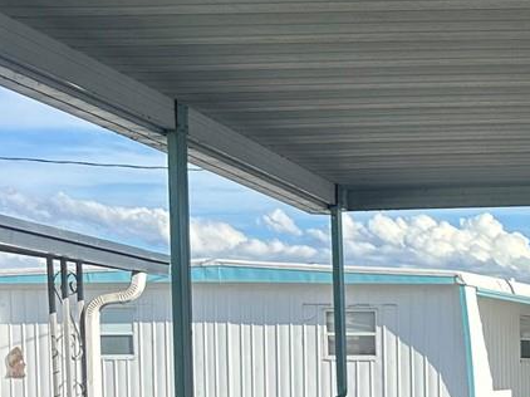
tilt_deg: -3.3
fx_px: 1392
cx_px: 902
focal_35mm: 91
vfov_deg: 15.8
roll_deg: -0.7
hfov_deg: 18.0
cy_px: 436
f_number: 1.78
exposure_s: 1/2732
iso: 80
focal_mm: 6.86
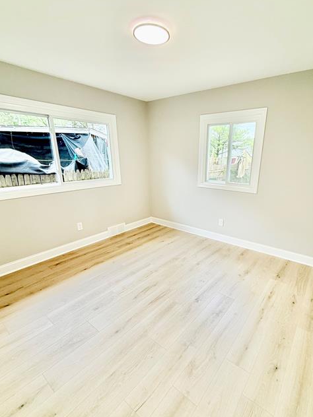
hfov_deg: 74.3
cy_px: 217
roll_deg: -0.7
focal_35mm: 17
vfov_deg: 91.0
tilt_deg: -15.7
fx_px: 205
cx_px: 180
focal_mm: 2.22
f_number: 2.2
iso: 100
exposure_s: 1/120
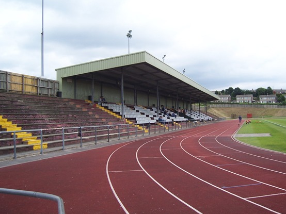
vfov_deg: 36.8
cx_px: 147
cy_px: 106
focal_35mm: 39
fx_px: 322
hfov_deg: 47.9
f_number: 3
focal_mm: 6
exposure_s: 1/125
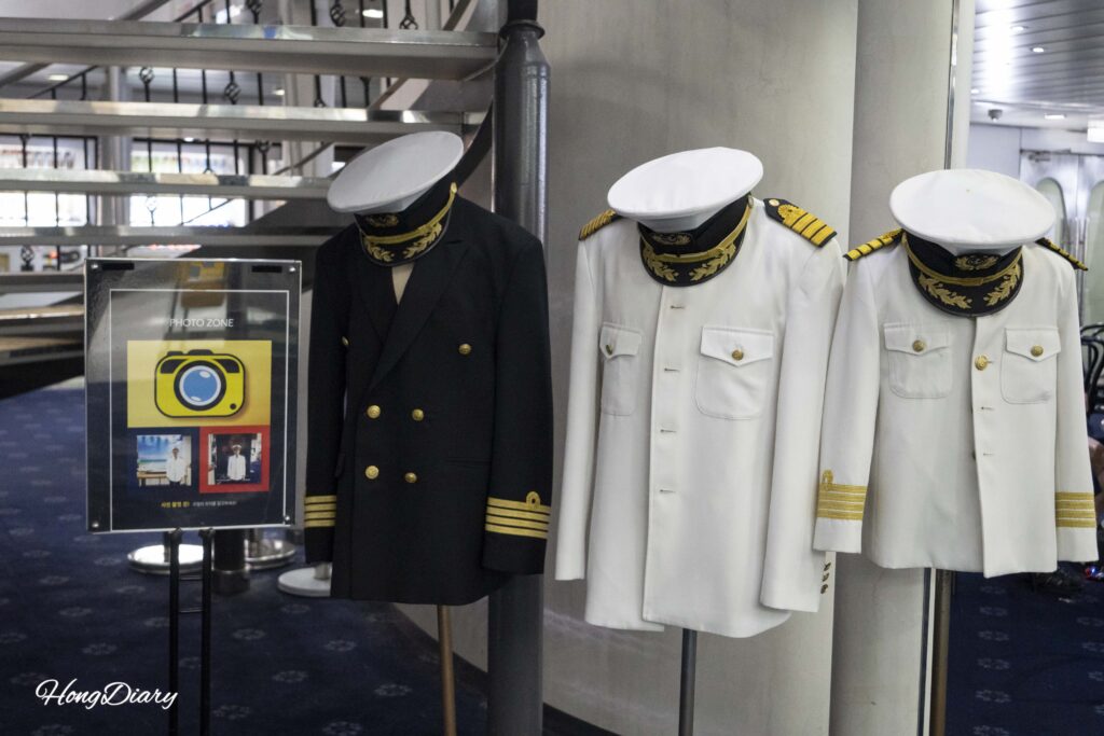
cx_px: 552
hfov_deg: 47.4
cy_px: 368
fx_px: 1257
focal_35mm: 41
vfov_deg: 32.6
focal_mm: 41
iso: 10000
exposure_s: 1/160
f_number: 5
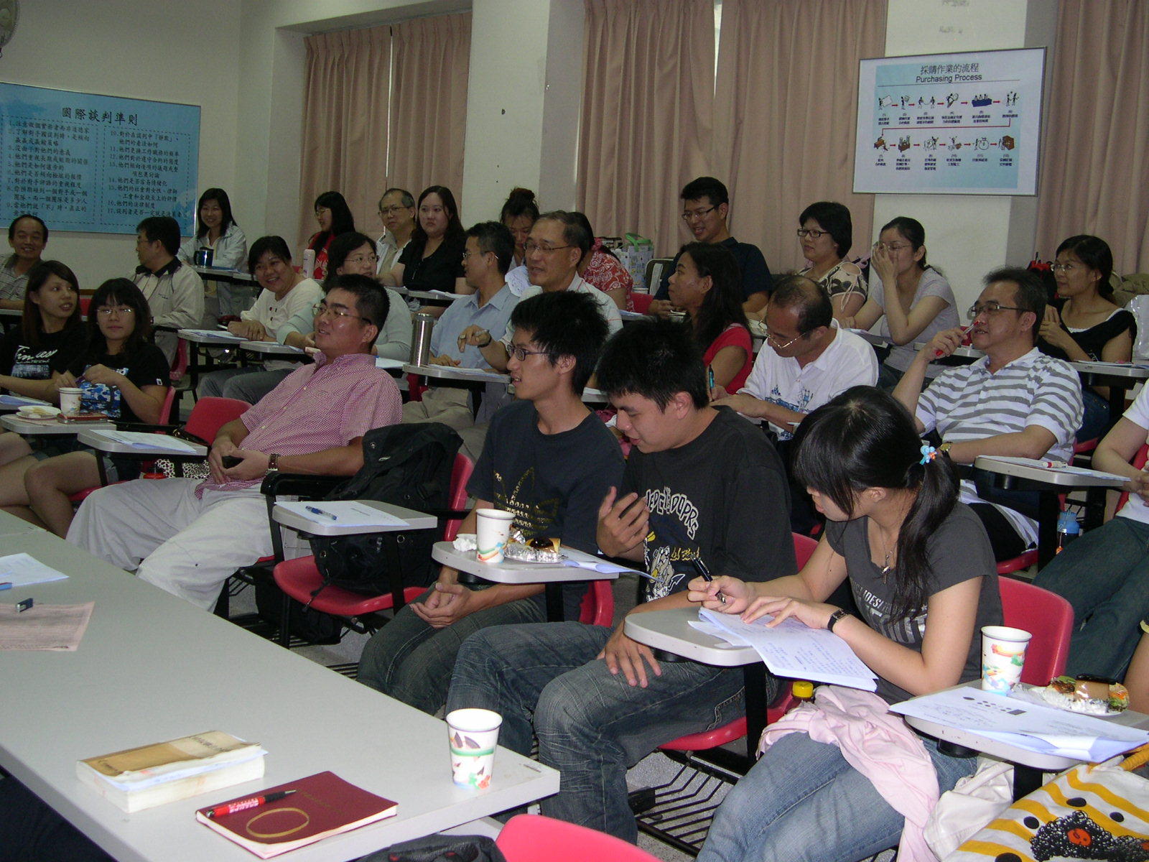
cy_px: 431
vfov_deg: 37.7
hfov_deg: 49.0
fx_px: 1261
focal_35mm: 38
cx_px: 574
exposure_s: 1/60
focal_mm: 8
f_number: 2.8
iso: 141
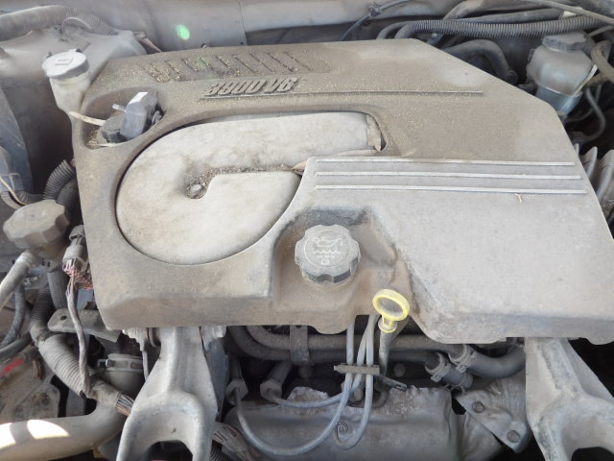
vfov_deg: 56.8
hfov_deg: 71.6
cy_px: 230
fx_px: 426
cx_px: 307
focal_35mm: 24
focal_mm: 4.3
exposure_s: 1/50
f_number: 3.2
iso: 100
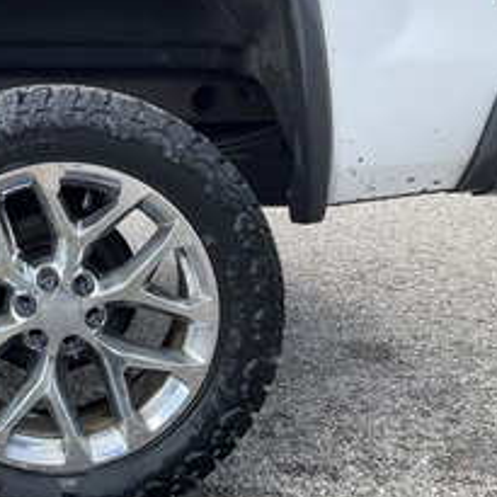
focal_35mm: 50
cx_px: 65
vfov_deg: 34.0
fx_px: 812
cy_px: 218
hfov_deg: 32.6
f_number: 1.8
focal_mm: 3
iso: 25
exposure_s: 1/425
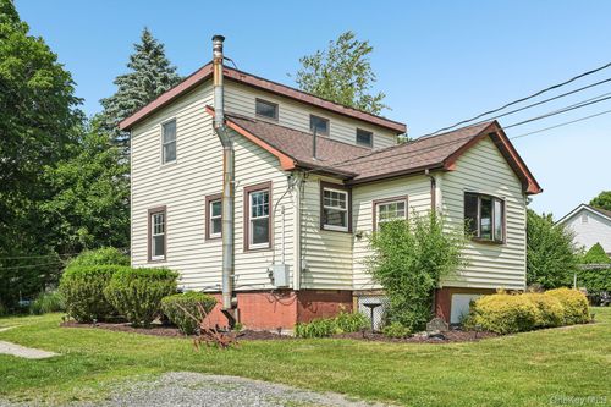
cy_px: 204
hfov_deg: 54.5
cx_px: 306
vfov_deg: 37.8
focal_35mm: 35
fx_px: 594
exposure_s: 1/320
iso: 100
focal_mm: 35
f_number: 9
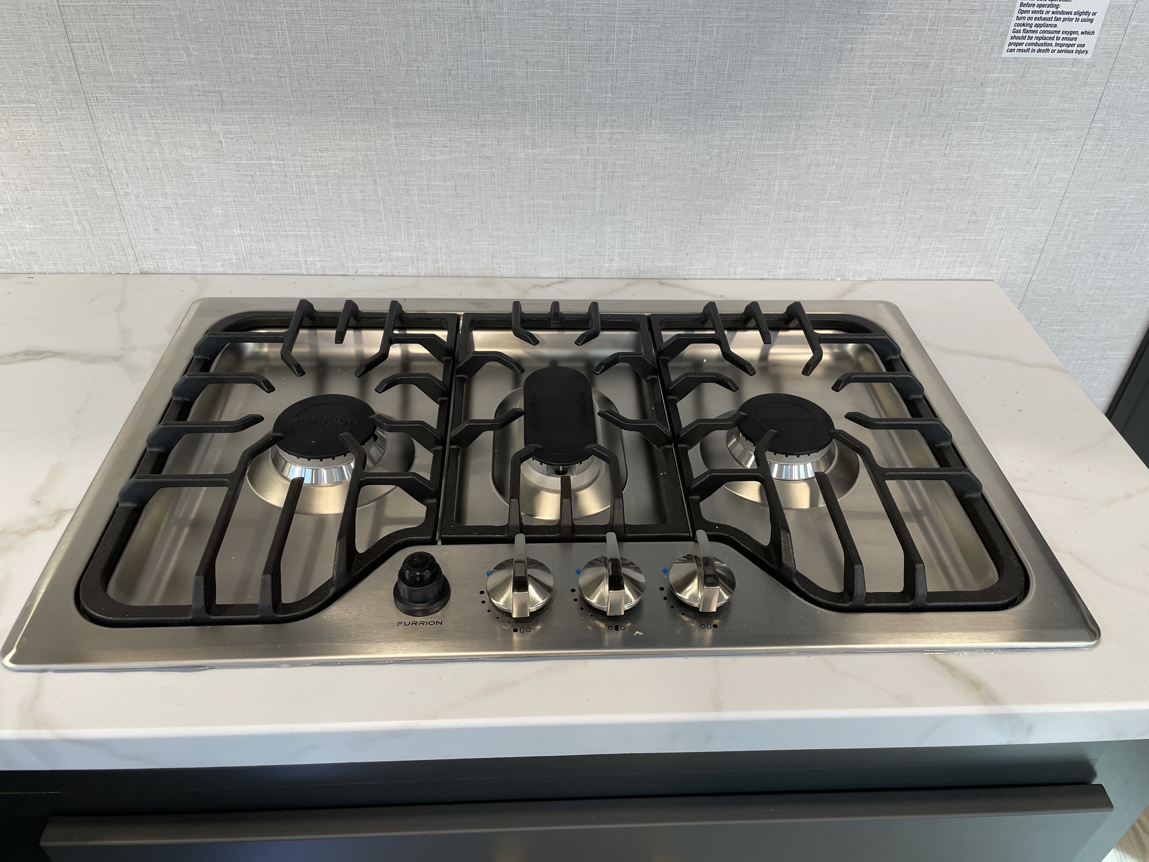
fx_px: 863
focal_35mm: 26
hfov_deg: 67.3
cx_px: 574
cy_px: 431
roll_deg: -0.4
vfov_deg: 53.1
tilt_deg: -37.5
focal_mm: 4.2
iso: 125
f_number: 1.6
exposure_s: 1/119
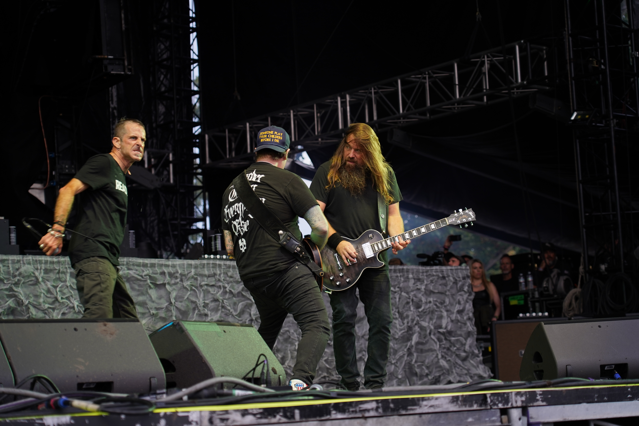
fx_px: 1402
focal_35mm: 79
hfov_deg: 25.7
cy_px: 213
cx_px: 320
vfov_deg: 17.3
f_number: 4
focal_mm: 79
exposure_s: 1/125
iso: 320
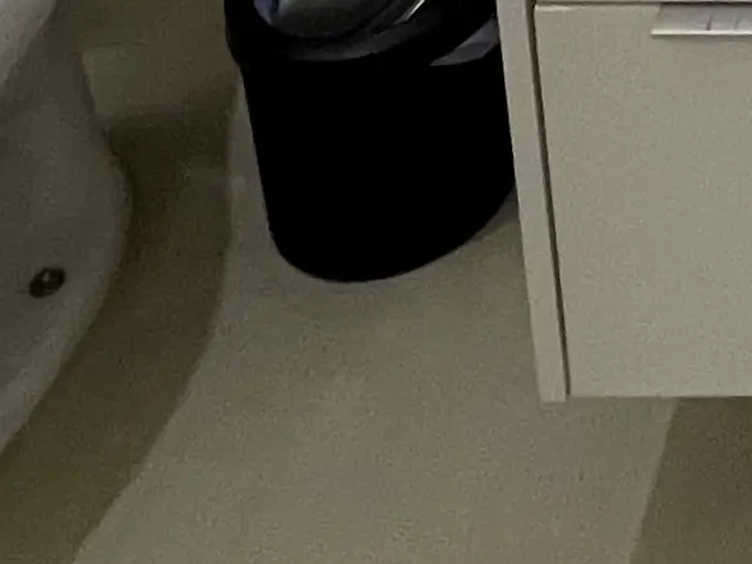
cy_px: -1000
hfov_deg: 17.9
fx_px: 1934
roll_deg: -0.8
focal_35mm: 89
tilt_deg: -16.2
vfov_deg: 11.6
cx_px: 1323
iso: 320
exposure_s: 1/60
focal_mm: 1.57
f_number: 1.8
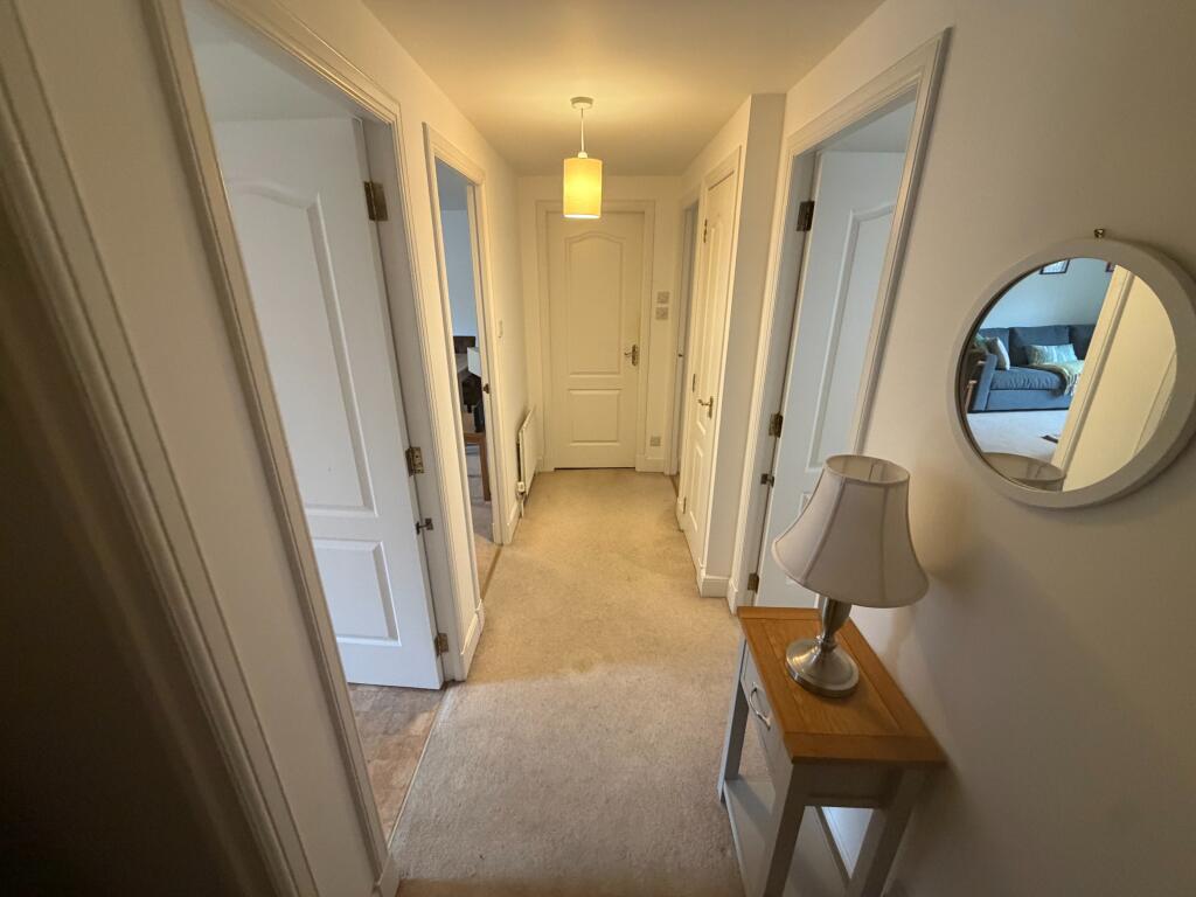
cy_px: 448
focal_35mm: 14
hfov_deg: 102.1
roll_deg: -0.1
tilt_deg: -19.9
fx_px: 484
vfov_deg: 85.7
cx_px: 598
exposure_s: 1/50
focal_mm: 2.22
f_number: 2.2
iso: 400
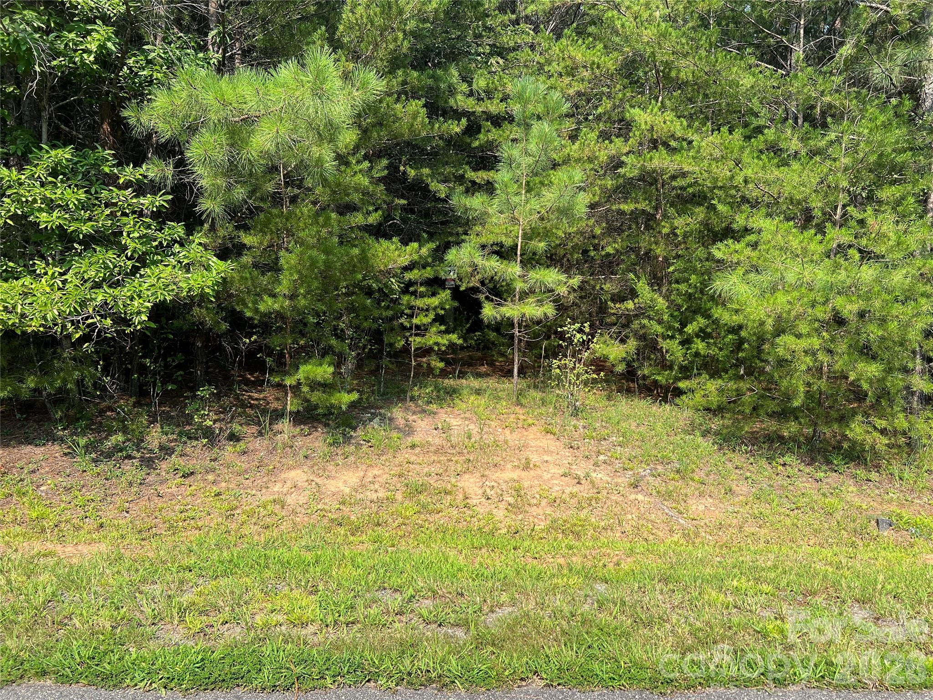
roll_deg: -1.1
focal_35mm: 26
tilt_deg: -5.3
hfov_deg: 67.3
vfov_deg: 53.1
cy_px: 350
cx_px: 466
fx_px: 701
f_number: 1.5
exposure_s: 1/1511
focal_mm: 5.7
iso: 50
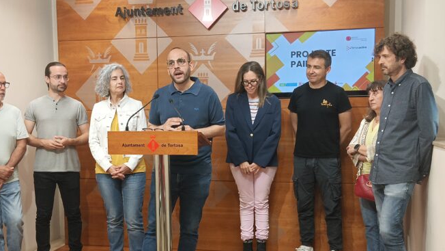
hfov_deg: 45.4
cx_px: 199
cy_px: 163
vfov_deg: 26.4
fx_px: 531
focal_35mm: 45
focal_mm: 4.05
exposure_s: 1/50
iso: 160
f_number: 1.8
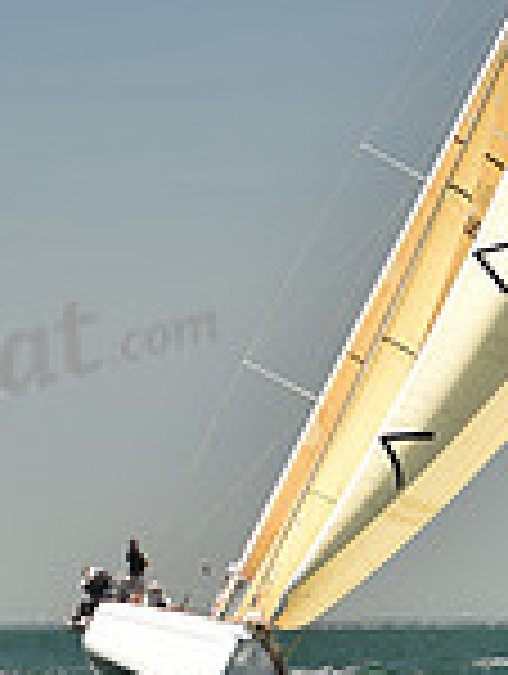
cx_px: 452
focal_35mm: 260
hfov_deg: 5.7
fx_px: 5073
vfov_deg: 7.6
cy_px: 94
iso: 250
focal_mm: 70
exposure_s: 1/800
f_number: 4
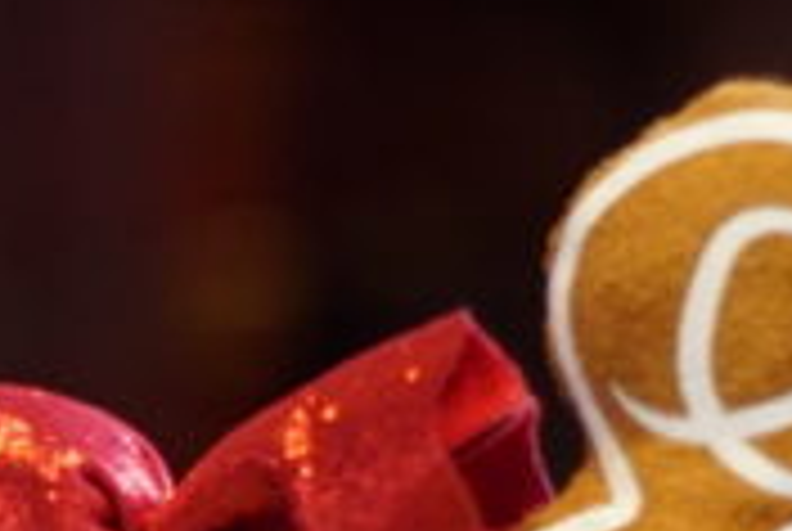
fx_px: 7493
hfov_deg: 6.0
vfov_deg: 4.0
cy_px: 1264
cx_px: -90
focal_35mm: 340
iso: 1600
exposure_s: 1/160
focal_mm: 50
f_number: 2.2
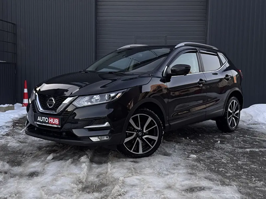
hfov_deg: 39.7
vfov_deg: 30.3
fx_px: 369
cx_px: 133
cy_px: 100
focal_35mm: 48
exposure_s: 1/172
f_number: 1.78
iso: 64
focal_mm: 6.76
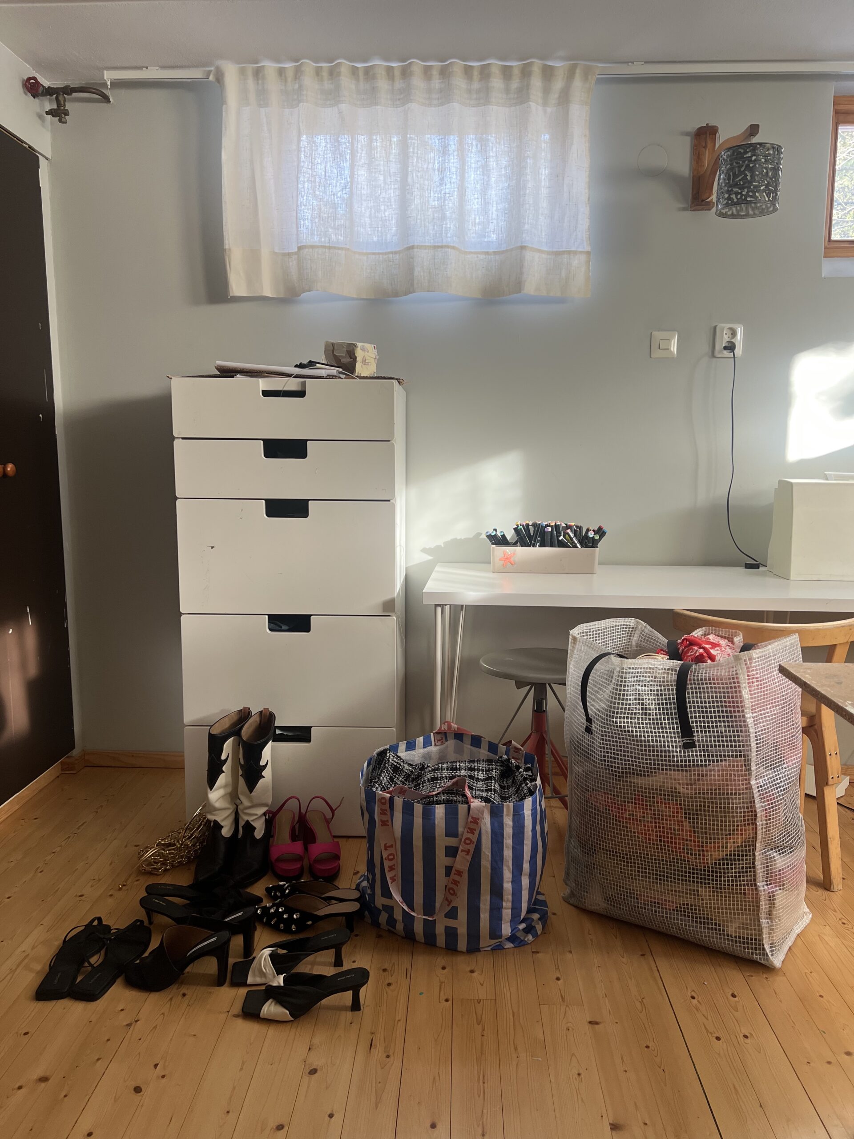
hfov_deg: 53.1
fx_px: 855
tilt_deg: -7.6
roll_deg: -0.2
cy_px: 570
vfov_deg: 67.3
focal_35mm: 26
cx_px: 427
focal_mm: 5.7
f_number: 1.5
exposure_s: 1/121
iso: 100
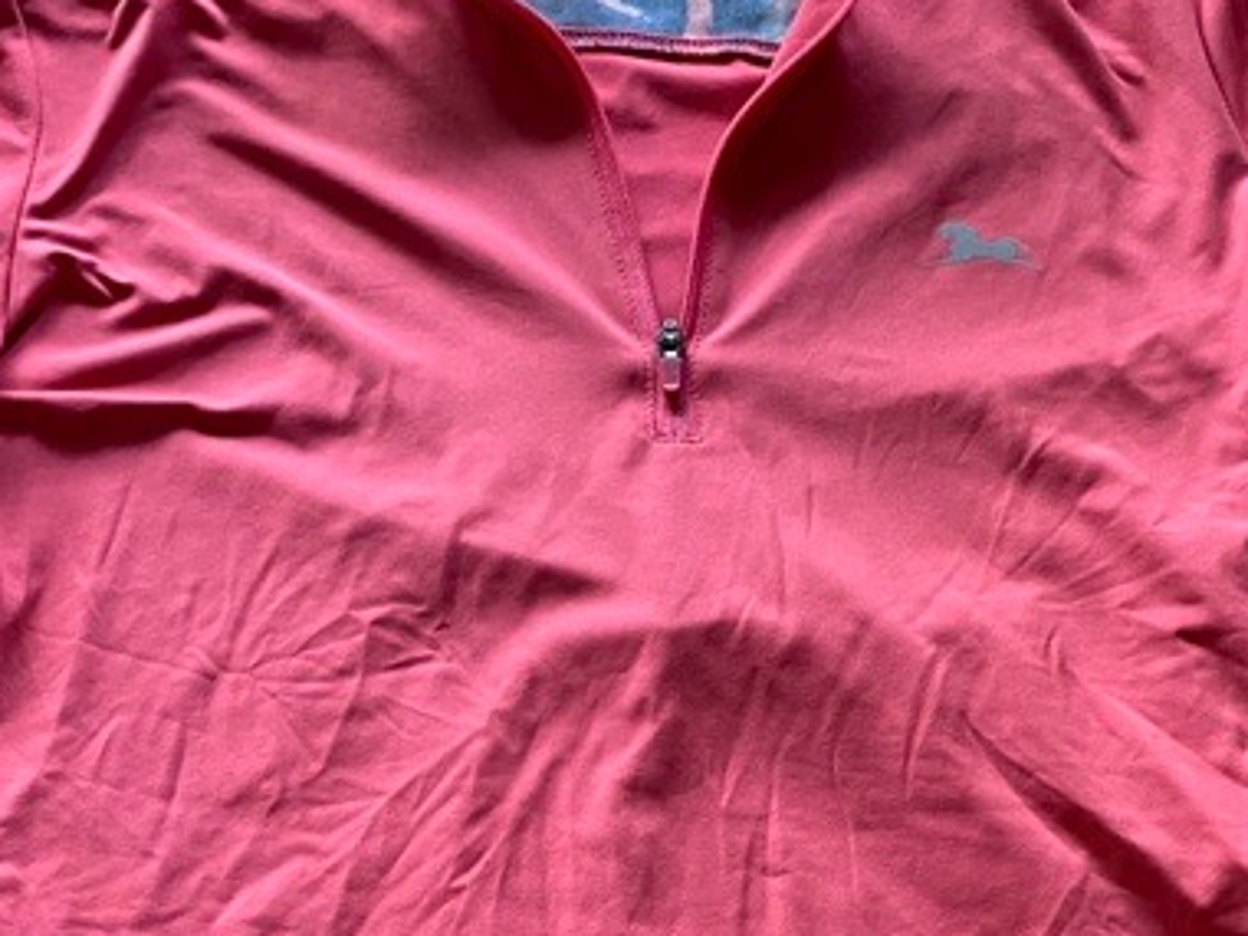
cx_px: 640
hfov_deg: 23.8
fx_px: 2956
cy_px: 867
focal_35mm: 82
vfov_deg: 17.7
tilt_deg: -64.2
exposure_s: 1/60
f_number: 1.8
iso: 200
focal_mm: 4.25
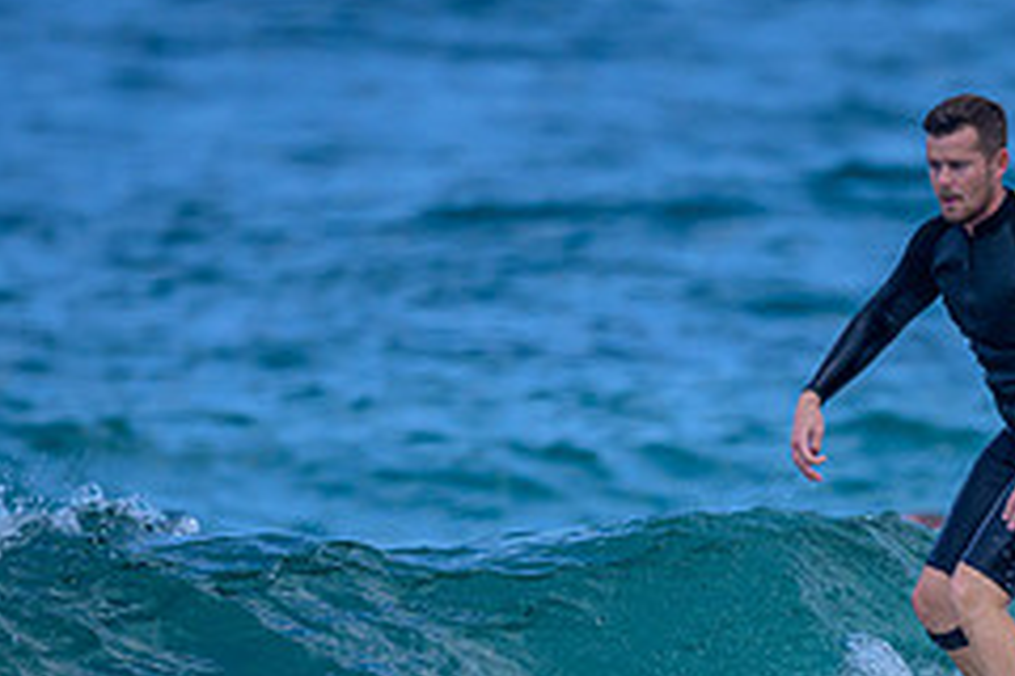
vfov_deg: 0.6
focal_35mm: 2148
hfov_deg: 1.0
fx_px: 60557
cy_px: 884
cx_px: 979
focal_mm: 800
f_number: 6.3
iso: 560
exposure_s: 1/2000
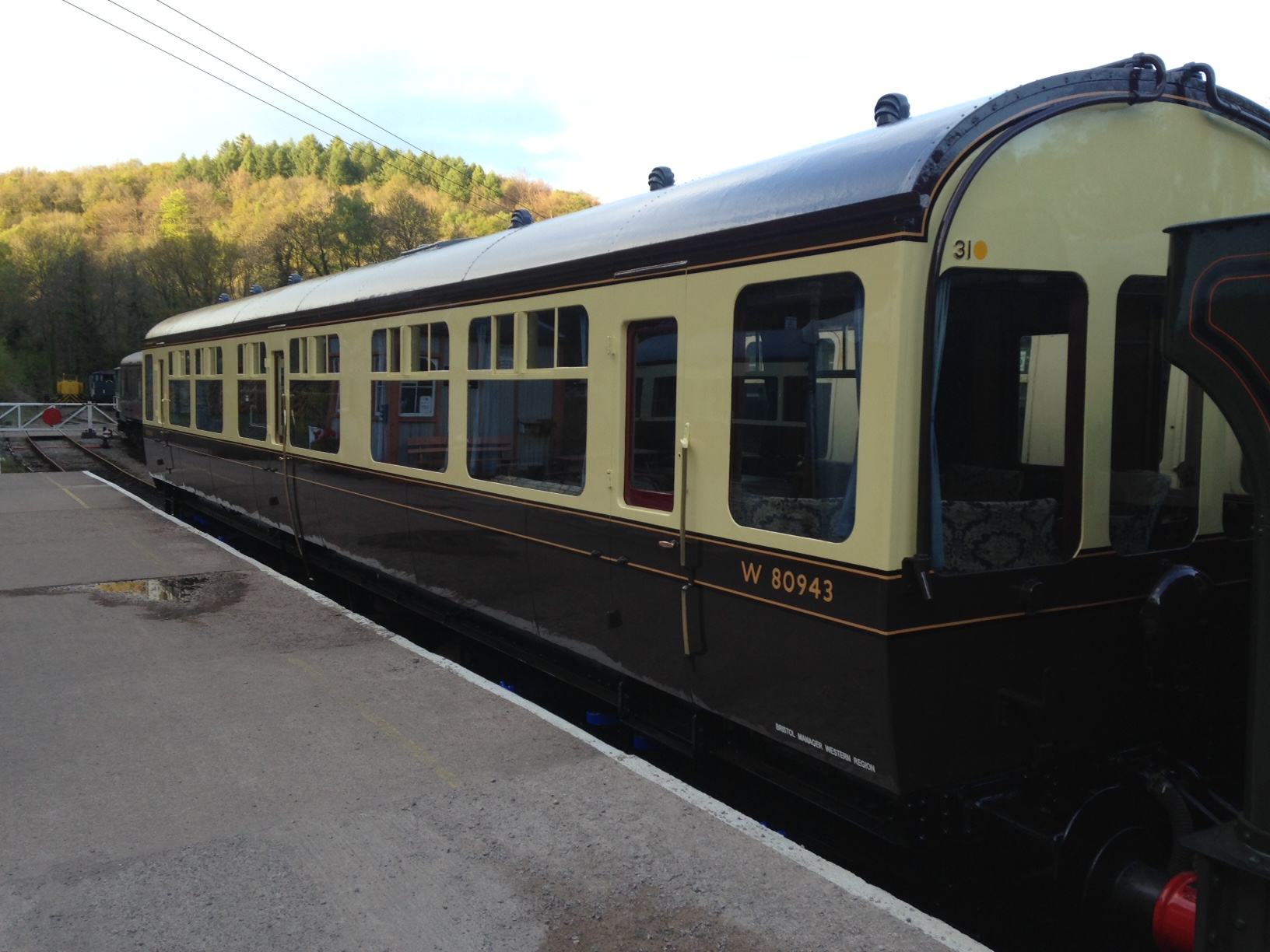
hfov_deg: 55.4
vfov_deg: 42.9
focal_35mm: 33
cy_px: 476
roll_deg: +0.1
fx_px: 1211
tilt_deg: -4.2
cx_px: 635
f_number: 2.4
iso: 50
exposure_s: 1/180
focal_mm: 4.12
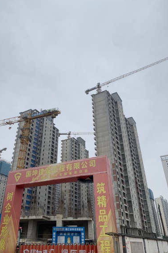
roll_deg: -0.6
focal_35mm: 28
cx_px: 71
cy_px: 125
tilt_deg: +32.6
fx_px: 196
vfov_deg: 65.5
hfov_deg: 46.2
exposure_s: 1/623
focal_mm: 4.25
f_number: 1.8
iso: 25
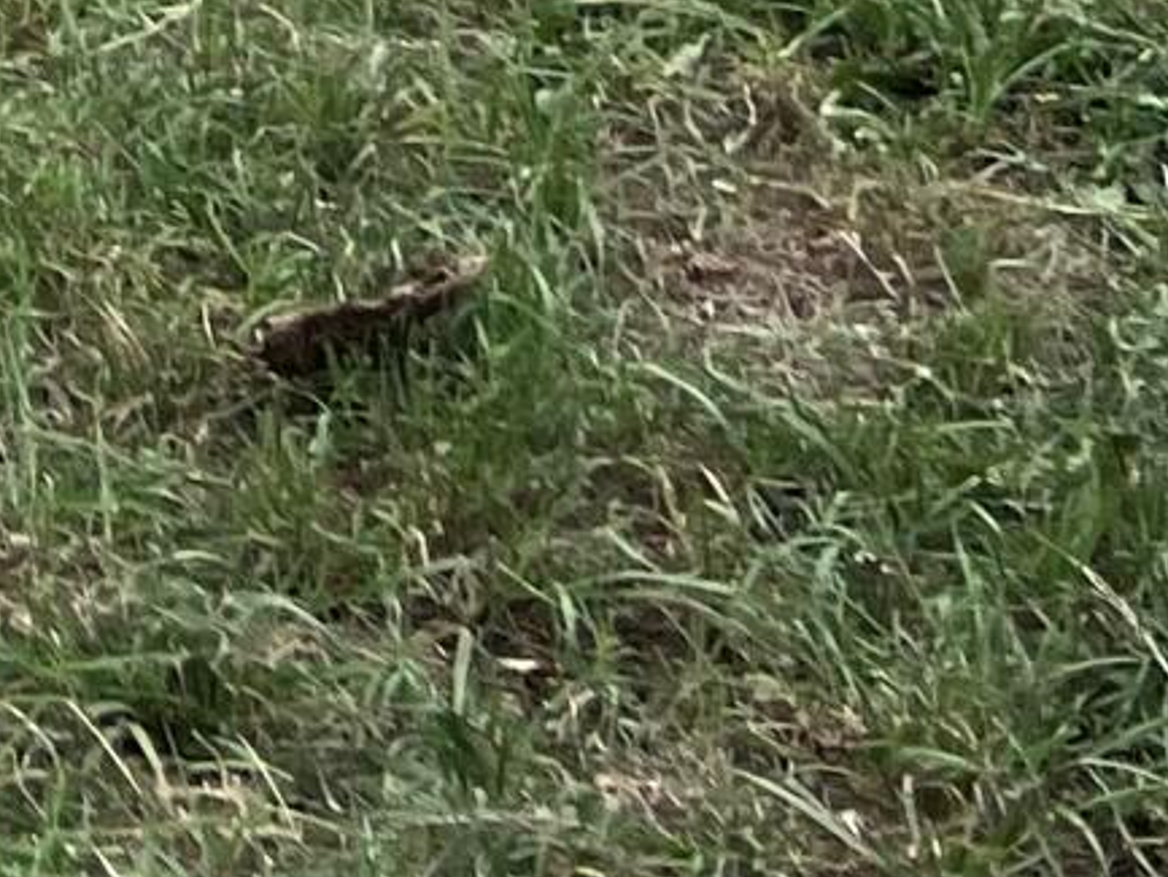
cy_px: -2045
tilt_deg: -4.8
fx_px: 6075
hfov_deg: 9.7
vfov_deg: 7.1
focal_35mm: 180
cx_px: -1594
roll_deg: +1.3
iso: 50
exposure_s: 1/1934
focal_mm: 5.7
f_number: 1.5
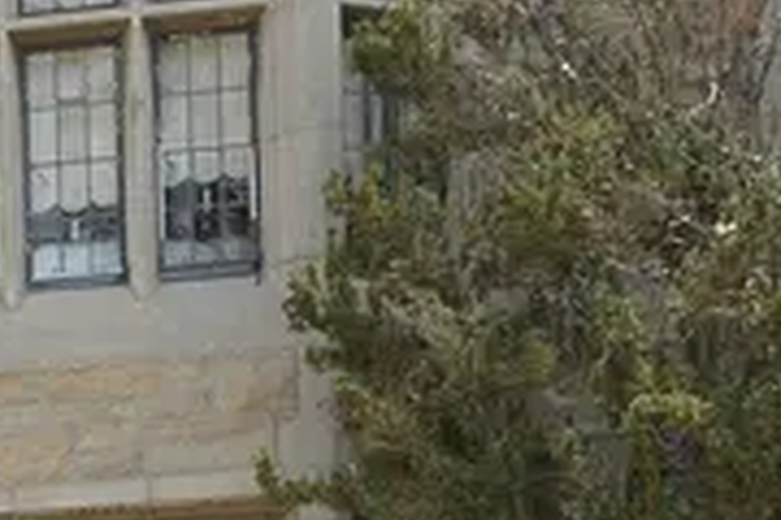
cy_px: 1172
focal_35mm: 160
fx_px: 3471
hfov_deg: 10.4
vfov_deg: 8.0
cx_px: -1297
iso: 500
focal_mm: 24
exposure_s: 1/250
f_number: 10
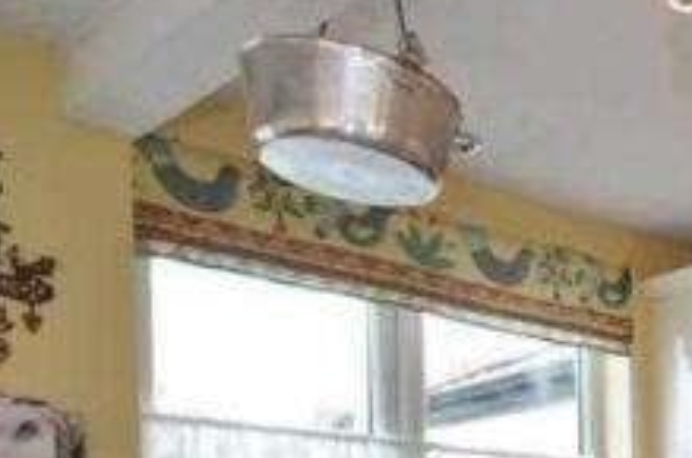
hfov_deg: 28.5
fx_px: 1036
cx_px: 951
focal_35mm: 54
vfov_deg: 21.6
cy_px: 652
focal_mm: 12
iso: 450
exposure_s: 1/60
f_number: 4
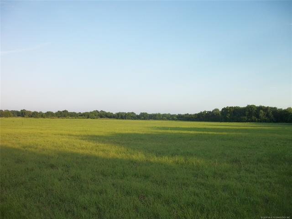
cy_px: 110
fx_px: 270
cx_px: 146
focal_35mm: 32
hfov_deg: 56.8
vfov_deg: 44.2
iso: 80
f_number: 8.8
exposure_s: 1/60
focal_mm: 5.7
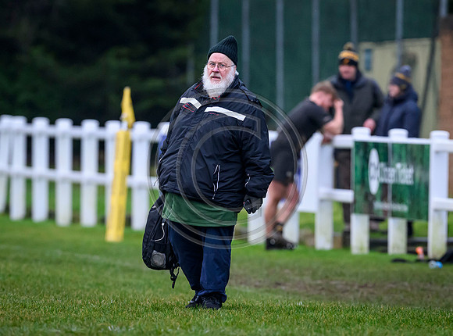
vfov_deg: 2.2
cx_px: 240
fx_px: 8617
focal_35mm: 661
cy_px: 170
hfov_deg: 3.0
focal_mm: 400
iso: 4000
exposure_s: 1/1250
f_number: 4
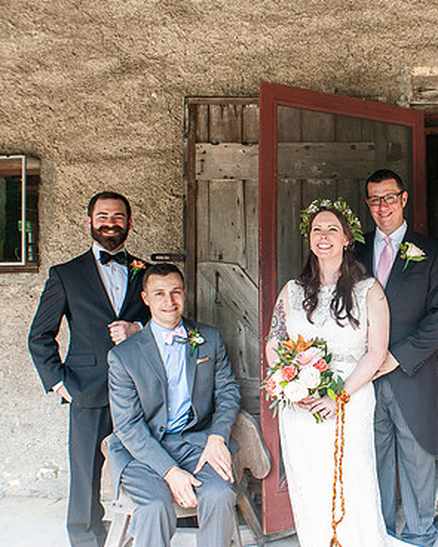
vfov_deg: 55.6
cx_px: 380
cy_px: 259
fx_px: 519
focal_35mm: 32
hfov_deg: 42.6
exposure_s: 1/100
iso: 320
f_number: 4
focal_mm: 20
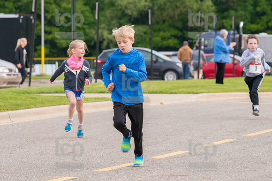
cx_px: 136
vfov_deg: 5.1
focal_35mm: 270
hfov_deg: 7.6
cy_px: 90
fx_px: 2039
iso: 3200
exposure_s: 1/1250
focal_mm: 180
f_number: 7.1
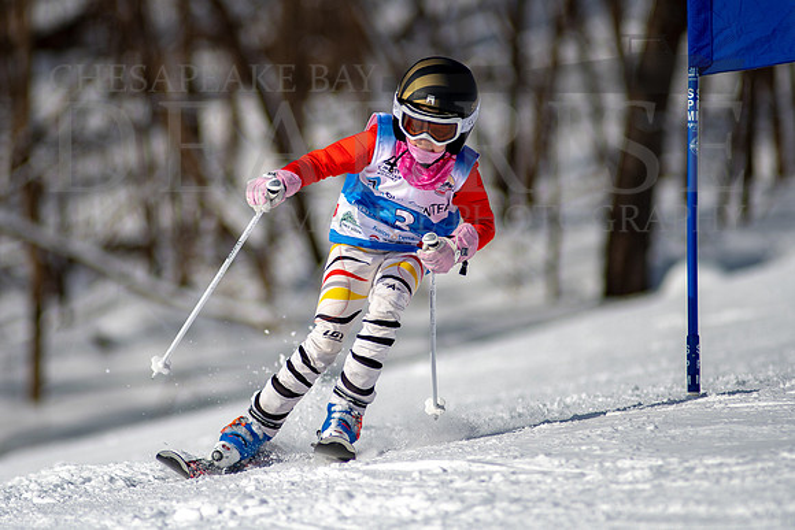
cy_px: 238
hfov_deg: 3.9
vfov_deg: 2.6
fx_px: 11561
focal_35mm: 523
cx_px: 343
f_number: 2.8
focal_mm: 300
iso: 100
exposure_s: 1/6400
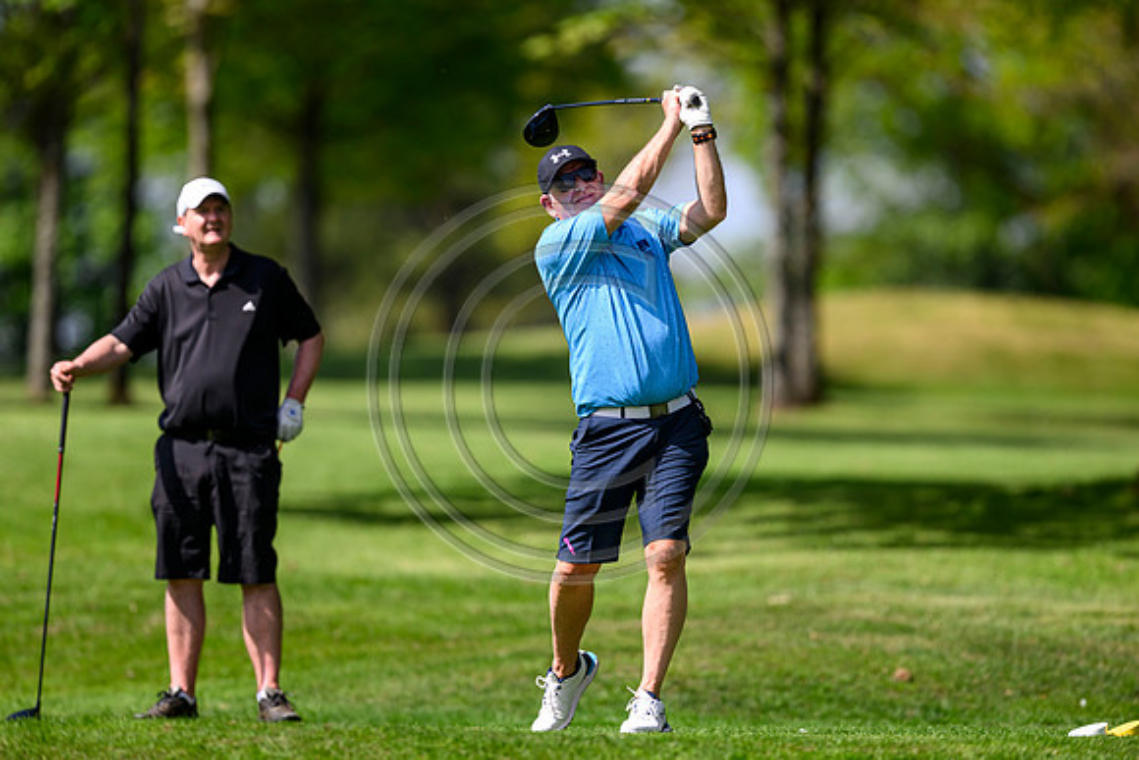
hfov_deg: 5.2
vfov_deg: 3.4
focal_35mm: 400
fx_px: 12658
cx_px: 570
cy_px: 380
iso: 500
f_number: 3.5
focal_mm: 400
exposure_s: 1/4000
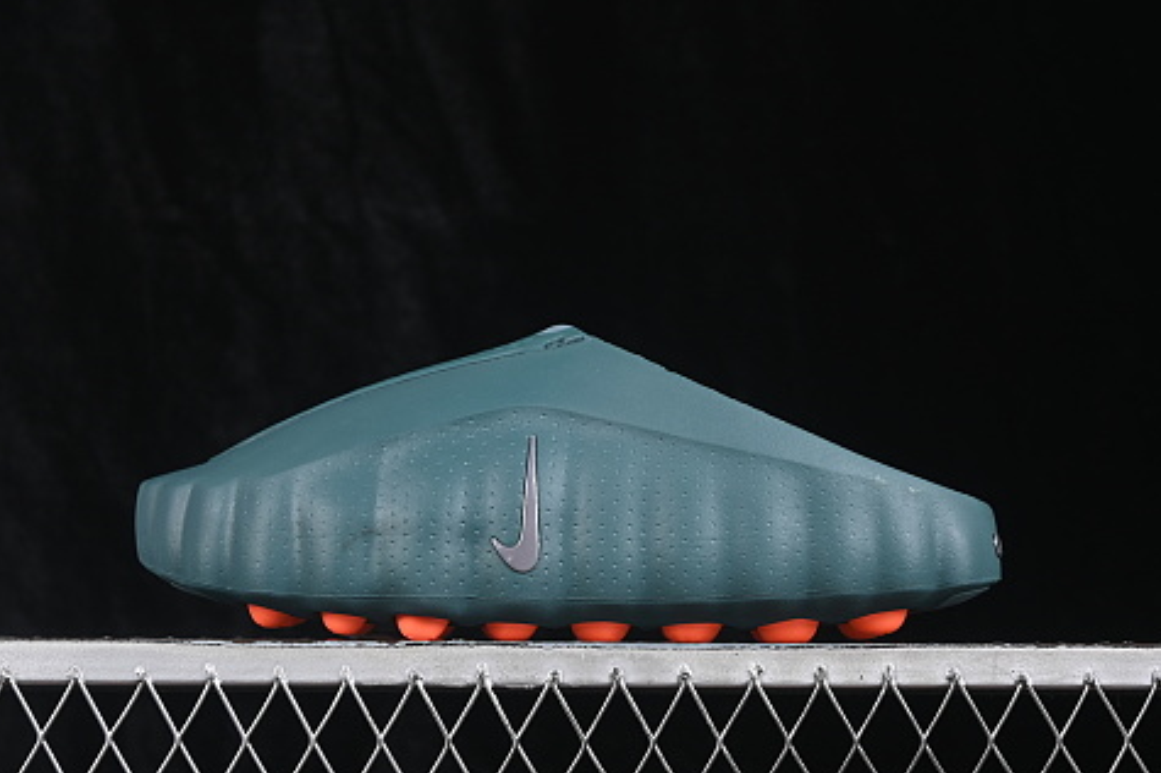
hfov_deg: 25.7
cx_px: 572
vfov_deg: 17.3
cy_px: 388
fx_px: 2546
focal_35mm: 79
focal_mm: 50
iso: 160
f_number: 6.3
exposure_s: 1/60
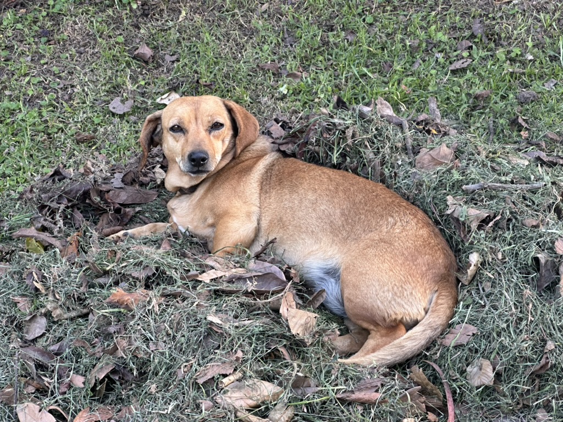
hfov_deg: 25.3
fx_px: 1252
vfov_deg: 19.1
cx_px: 282
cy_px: 211
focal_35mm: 77
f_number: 2.8
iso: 100
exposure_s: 1/99
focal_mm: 9
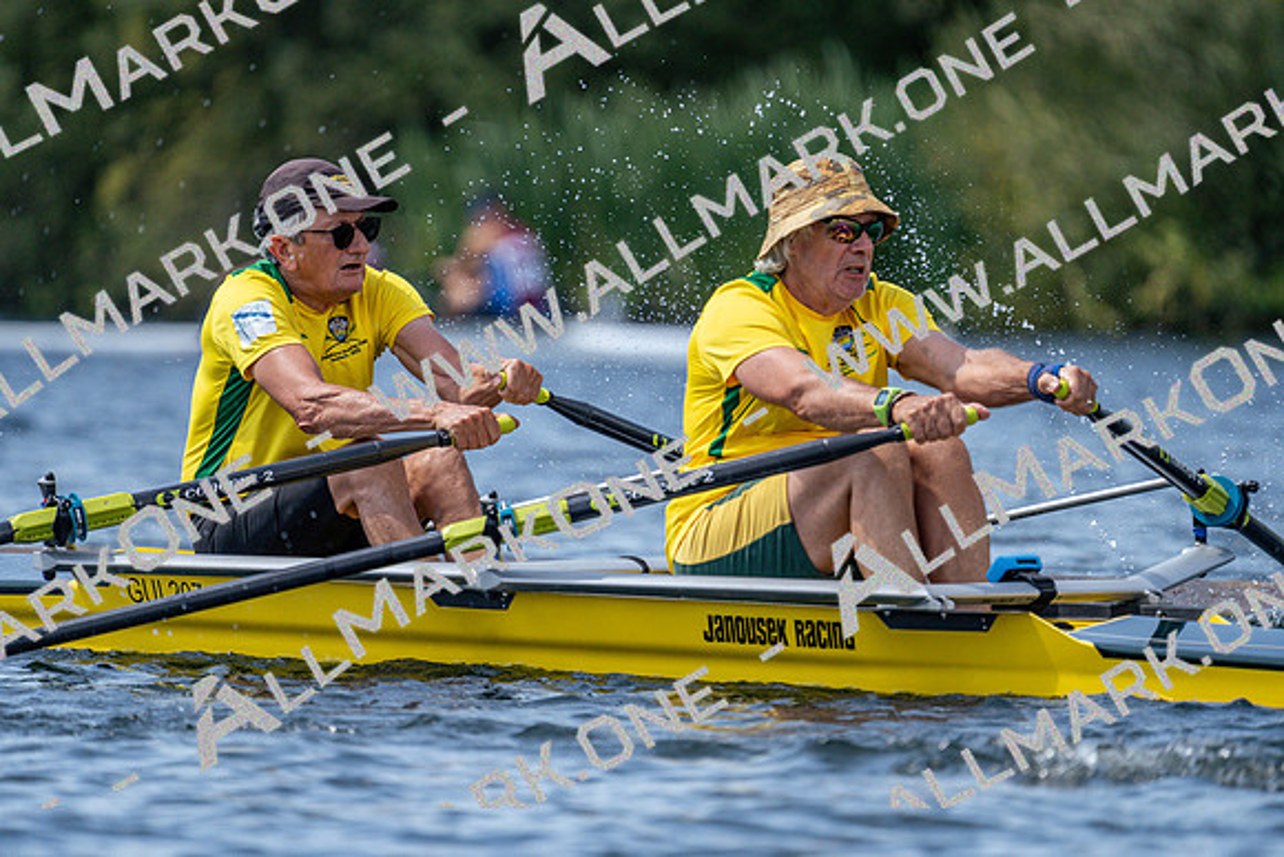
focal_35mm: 565
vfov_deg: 2.4
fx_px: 20155
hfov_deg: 3.6
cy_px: 428
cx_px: 642
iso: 500
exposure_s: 1/2000
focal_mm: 565
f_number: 6.3
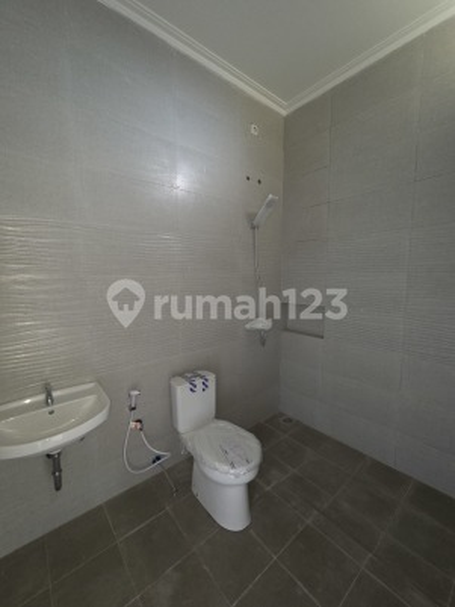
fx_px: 228
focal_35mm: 13
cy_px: 304
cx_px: 228
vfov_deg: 106.2
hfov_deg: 89.9
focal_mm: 2.2
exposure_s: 1/50
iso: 160
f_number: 2.2
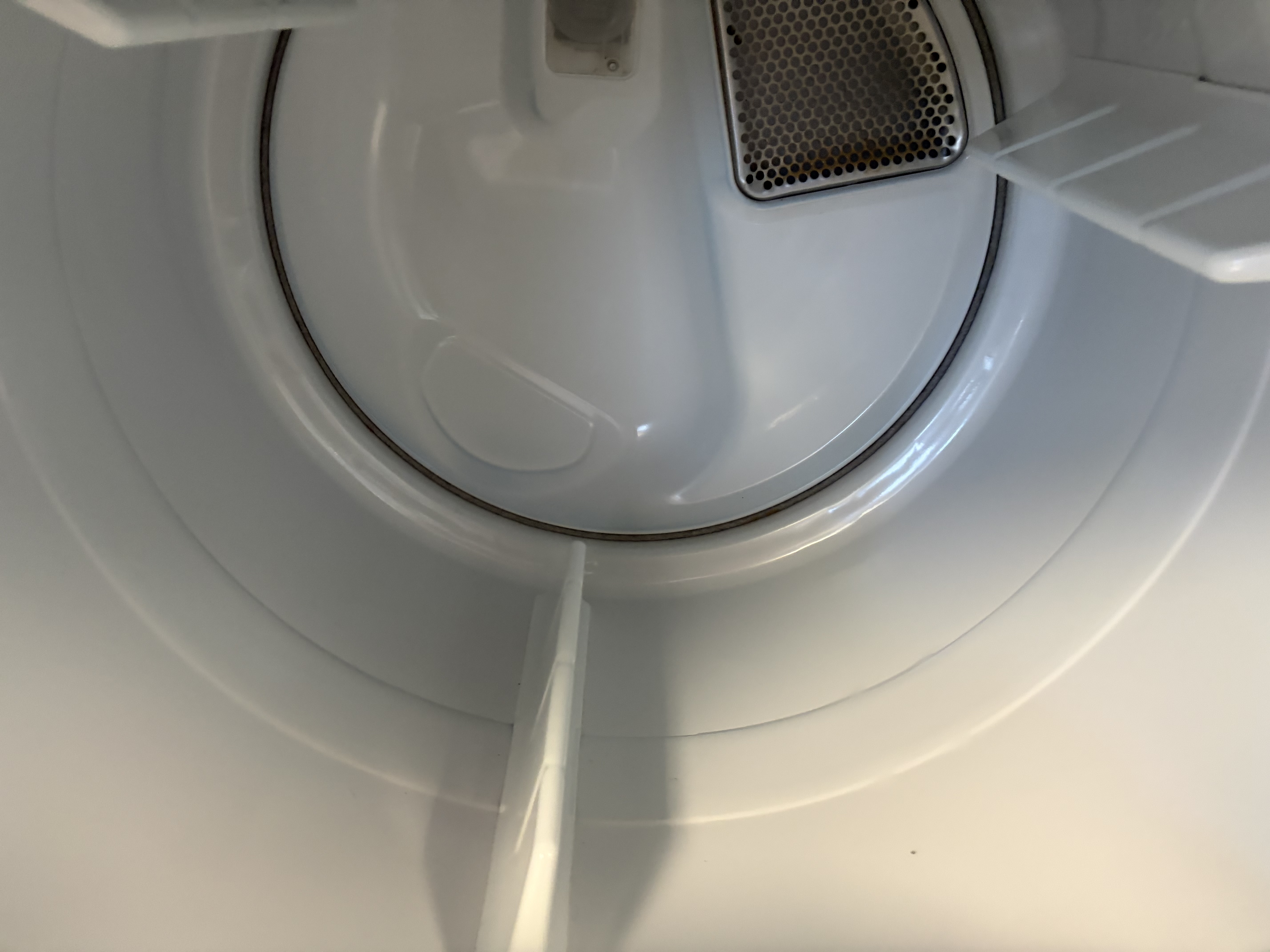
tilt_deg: -29.4
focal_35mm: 26
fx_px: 954
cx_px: 635
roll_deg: -4.0
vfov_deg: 53.1
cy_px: 476
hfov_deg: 67.3
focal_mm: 5.96
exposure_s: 1/40
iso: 400
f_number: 1.6
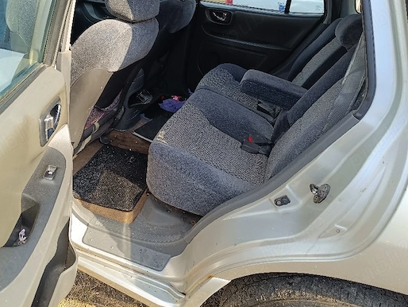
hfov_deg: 63.3
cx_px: 183
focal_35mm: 28
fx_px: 330
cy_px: 134
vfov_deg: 49.7
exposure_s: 1/192
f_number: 1.88
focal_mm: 5.59
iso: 53
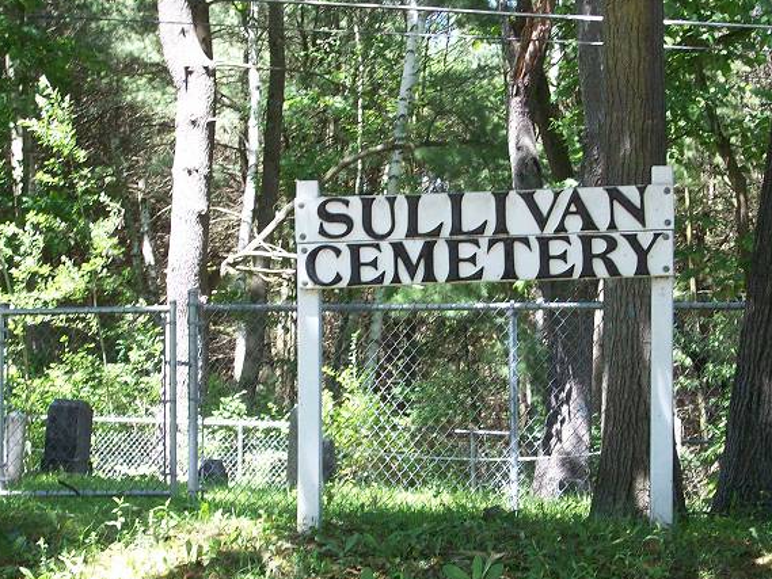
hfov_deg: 21.7
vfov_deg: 16.4
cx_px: 469
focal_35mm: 90
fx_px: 2008
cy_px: 377
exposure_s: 1/90.6
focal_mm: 10.7
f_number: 3.8
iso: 115
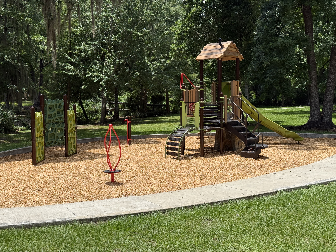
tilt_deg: -5.0
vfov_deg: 30.3
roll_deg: -1.3
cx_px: 168
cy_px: 126
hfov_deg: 39.7
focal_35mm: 48
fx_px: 466
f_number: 1.78
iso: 80
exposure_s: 1/4587
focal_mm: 6.76
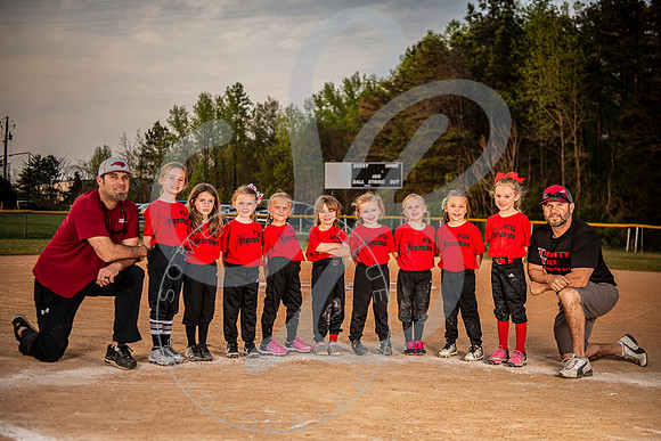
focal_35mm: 48
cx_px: 331
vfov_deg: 28.0
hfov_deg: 41.0
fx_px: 885
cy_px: 220
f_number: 4
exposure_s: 1/800
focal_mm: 48
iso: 100
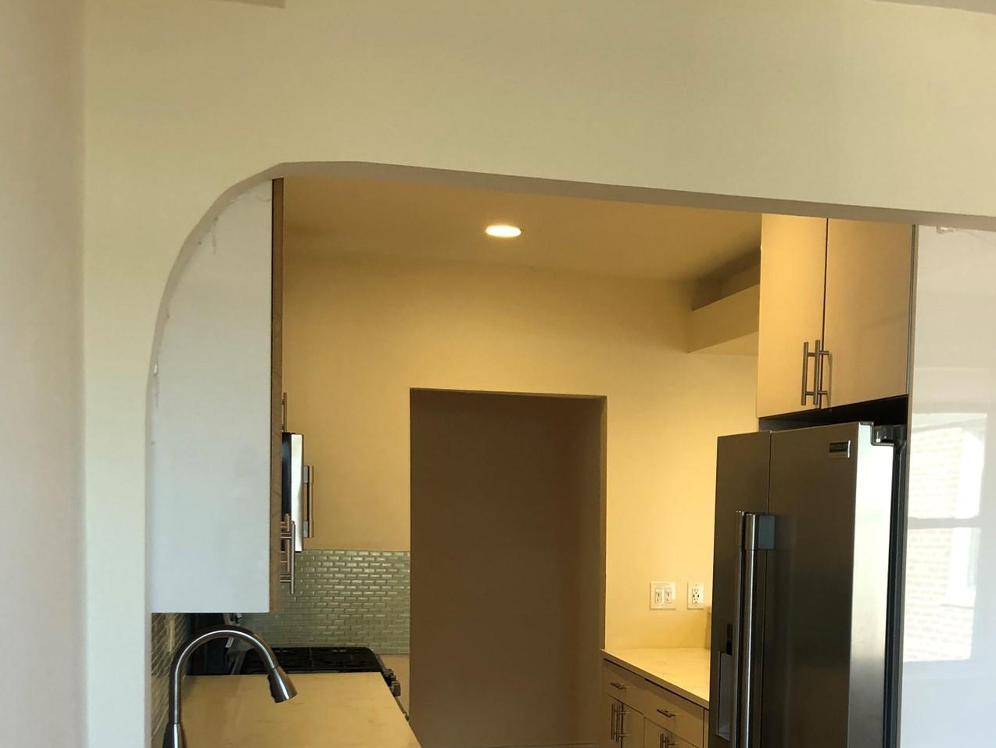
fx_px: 1295
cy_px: 592
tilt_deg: -3.1
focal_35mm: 45
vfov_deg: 31.4
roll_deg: -1.7
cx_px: 625
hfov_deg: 41.7
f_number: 1.8
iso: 25
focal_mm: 4
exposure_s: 1/30
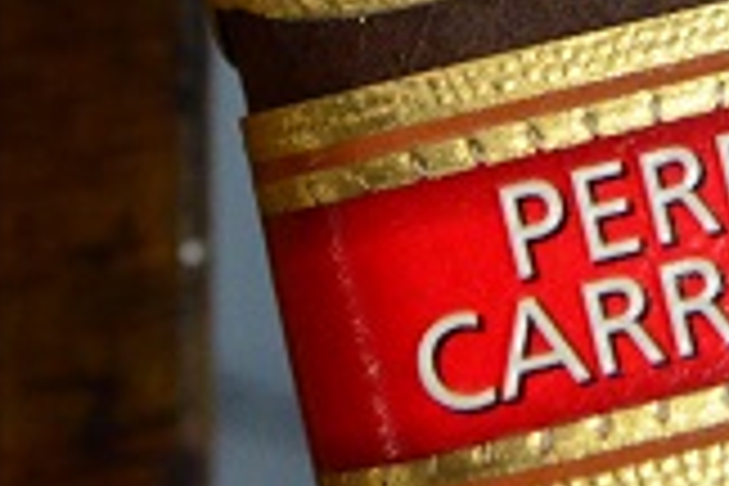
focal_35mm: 292
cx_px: 461
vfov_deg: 4.7
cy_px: -306
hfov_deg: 7.1
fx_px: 5908
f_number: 10
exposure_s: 1/30
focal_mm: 55
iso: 2500
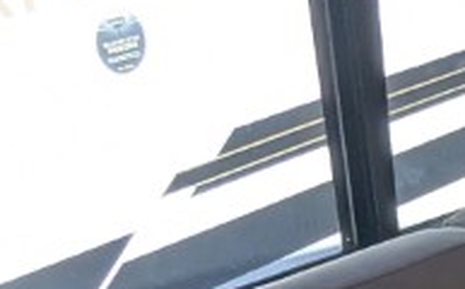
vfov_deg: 10.0
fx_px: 1556
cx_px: 770
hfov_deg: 15.2
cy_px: 539
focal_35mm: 123
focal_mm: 2.35
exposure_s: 1/165
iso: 116
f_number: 2.2
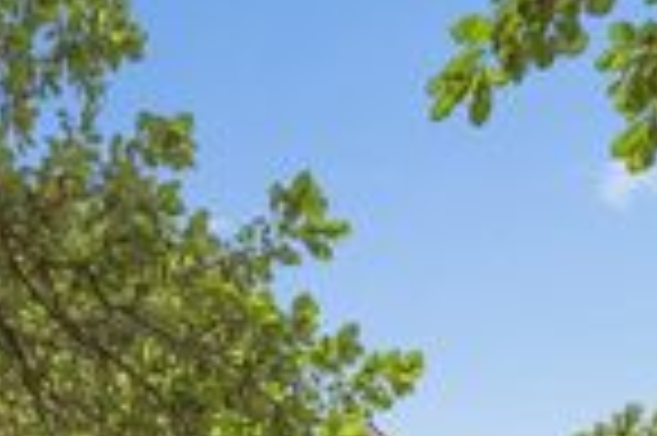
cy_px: 582
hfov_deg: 35.7
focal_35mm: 48
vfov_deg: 24.2
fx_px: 875
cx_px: -50
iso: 200
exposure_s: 1/500
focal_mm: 14
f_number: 8
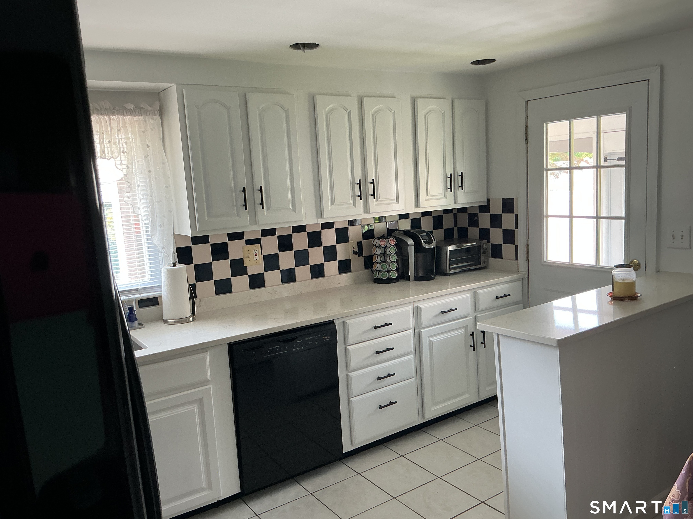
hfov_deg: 61.7
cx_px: 346
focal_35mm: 29
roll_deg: +3.7
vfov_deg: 48.2
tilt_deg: -8.2
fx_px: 581
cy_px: 260
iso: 80
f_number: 1.8
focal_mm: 3
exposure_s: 1/60
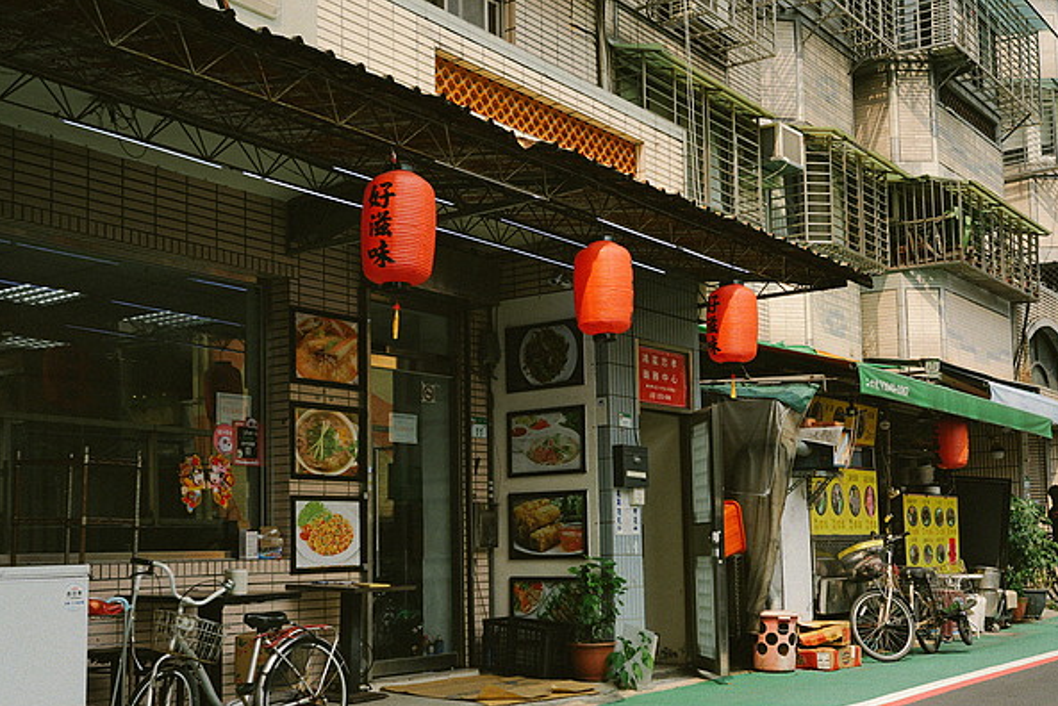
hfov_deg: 42.7
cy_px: 417
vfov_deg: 29.2
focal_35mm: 46
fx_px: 1352
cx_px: 539
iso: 50
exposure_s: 1/200
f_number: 3.5
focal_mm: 35
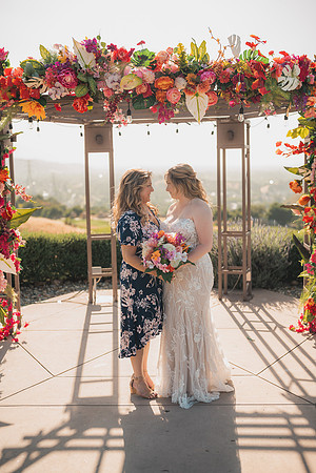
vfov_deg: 39.6
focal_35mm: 50
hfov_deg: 27.0
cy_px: 236
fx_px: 658
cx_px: 158
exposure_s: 1/1000
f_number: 2
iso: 50
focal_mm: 50
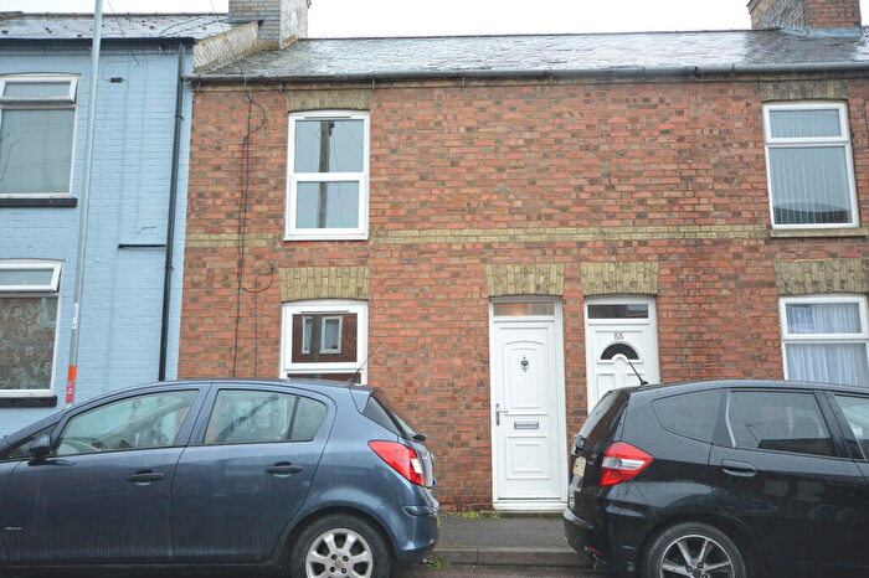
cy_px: 289
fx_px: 724
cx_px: 434
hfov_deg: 62.0
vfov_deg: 43.6
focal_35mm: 30
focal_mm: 20
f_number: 5.6
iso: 400
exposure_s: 1/100
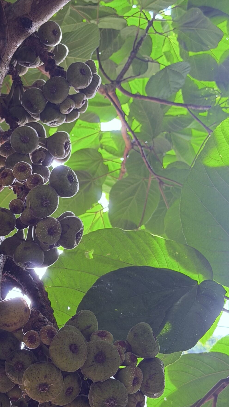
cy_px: 212
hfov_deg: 15.7
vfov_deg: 27.9
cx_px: 18
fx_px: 820
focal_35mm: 76
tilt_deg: +30.3
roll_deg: -29.7
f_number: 1.78
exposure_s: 1/189
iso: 100
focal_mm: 6.76
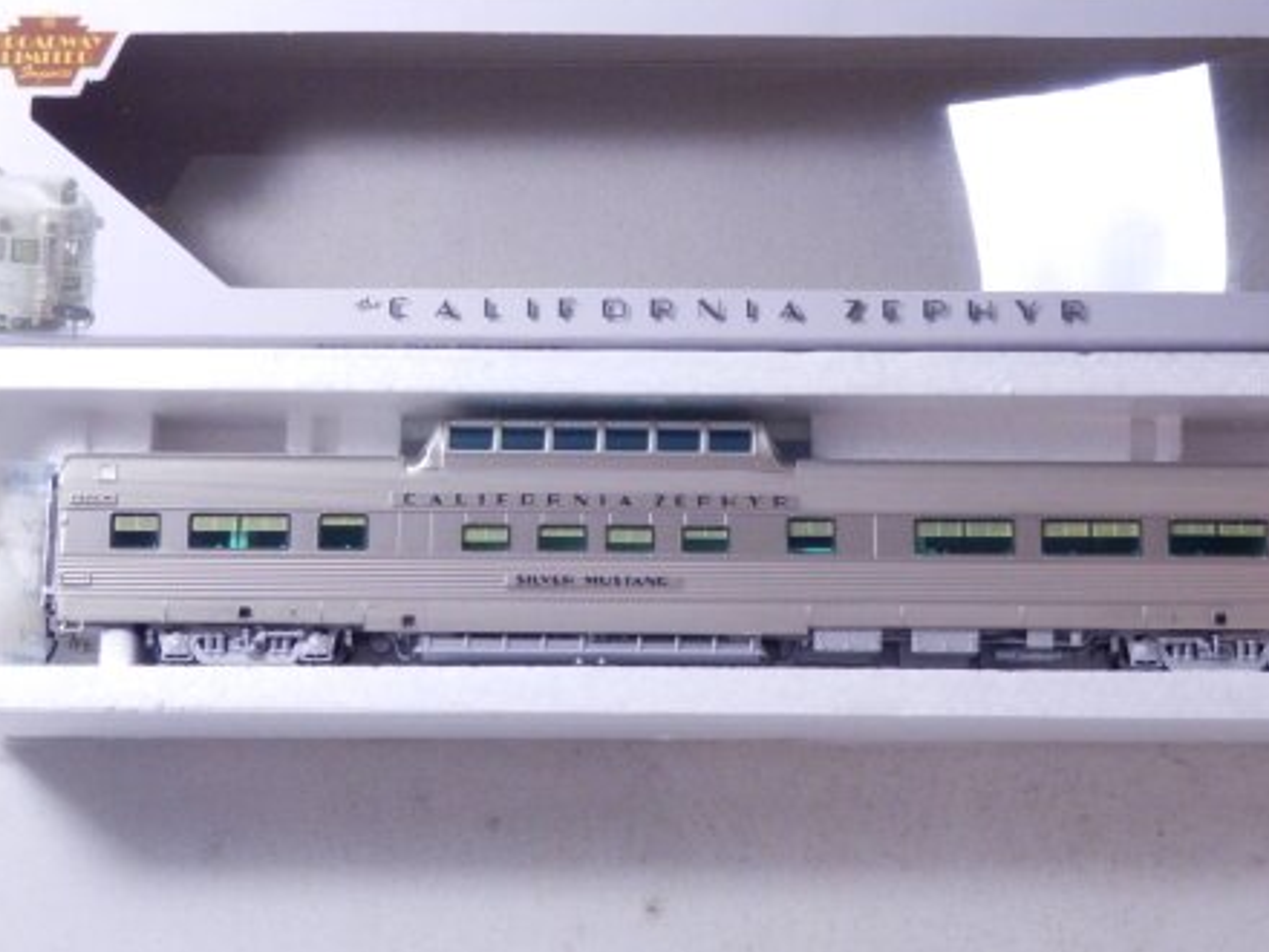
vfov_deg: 16.4
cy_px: 309
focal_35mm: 90
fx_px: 3299
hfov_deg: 21.7
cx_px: 750
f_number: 4.4
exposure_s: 1/160
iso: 500
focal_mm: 11.9
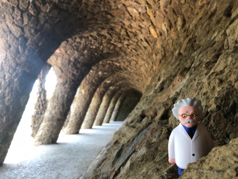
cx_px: 119
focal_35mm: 28
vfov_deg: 49.8
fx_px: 193
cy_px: 90
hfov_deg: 63.4
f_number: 1.8
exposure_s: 1/30
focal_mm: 4
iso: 25
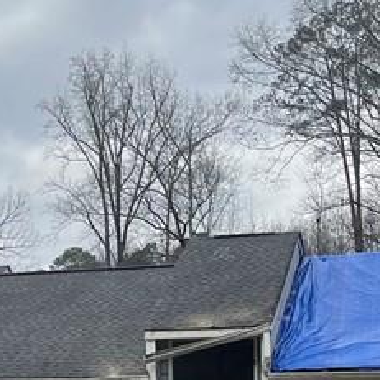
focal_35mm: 102
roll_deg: +0.6
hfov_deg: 16.4
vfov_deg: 16.6
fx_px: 1267
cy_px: 393
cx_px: -63
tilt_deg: -0.1
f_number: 1.6
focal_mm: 5.1
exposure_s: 1/2433
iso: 32
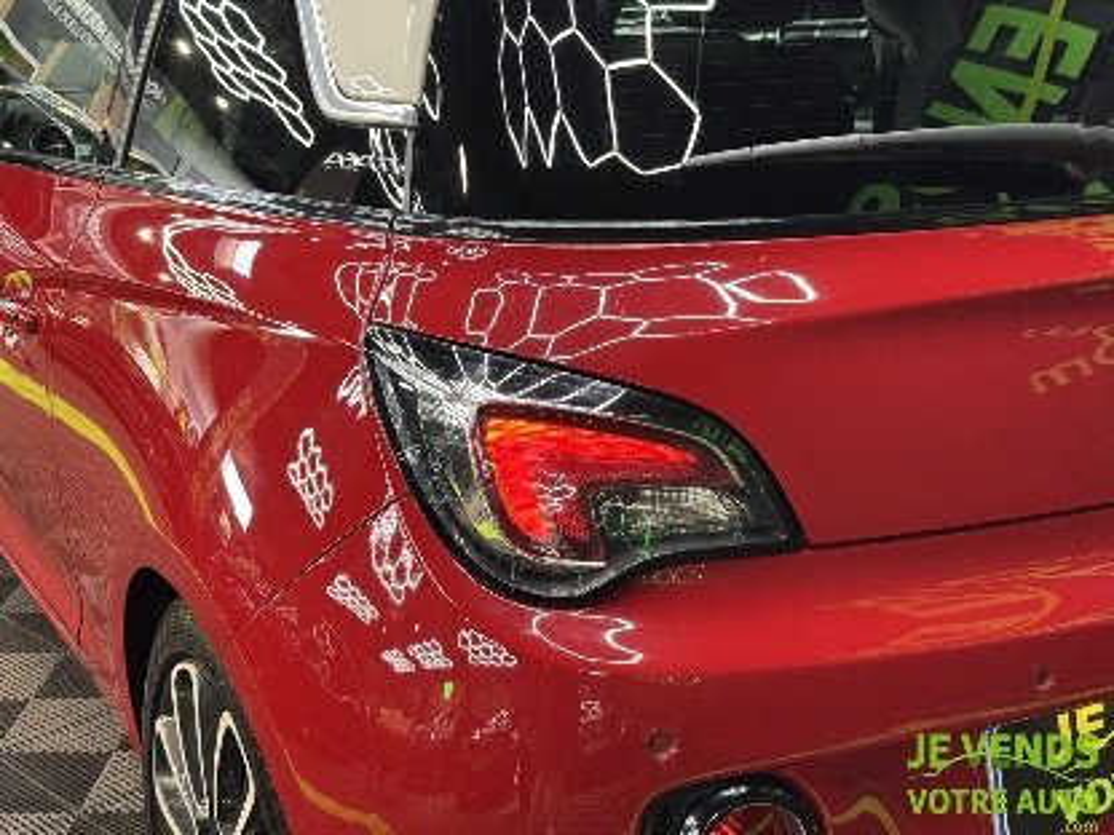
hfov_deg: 39.7
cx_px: 557
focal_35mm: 48
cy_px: 418
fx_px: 1545
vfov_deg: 30.3
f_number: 1.78
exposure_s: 1/50
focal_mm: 6.76
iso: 250
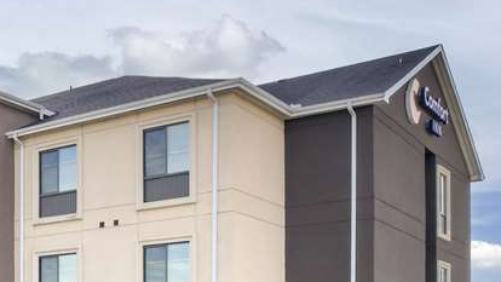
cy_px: 382
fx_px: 757
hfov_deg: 34.1
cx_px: 27
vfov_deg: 19.2
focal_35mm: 57
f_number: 2.8
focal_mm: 8.38
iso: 100
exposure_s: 1/5000
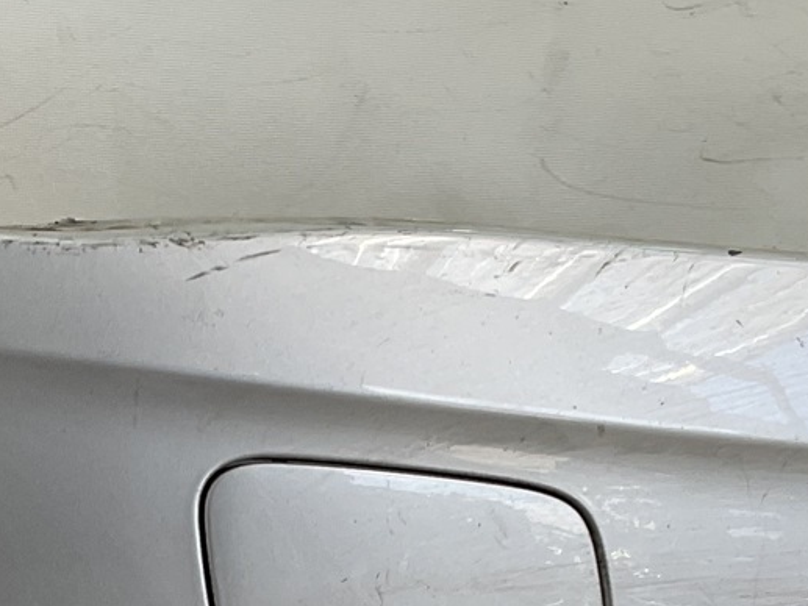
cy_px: 914
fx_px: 2638
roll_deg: -5.0
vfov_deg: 12.5
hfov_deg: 17.3
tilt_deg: -17.6
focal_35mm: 113
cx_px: 156
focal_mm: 3
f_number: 1.8
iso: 16
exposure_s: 1/239
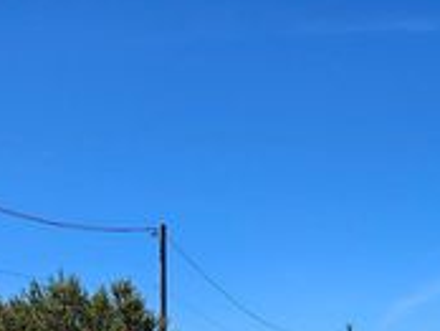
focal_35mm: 66
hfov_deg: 26.1
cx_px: 534
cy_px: 443
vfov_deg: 20.2
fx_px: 840
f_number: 1.8
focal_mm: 5.4
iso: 25
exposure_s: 1/2128
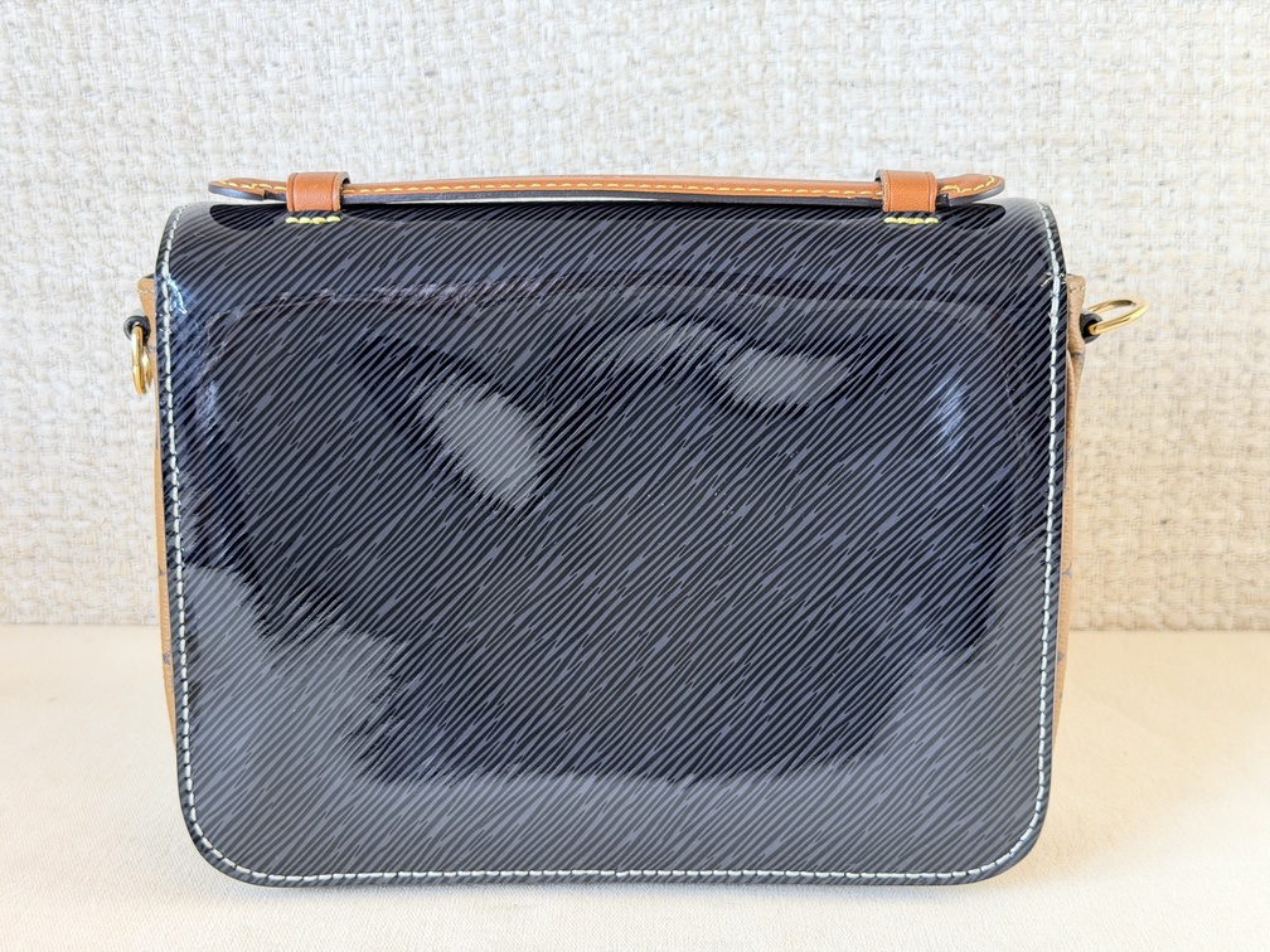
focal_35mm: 48
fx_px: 1761
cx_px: 635
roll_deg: +0.3
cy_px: 476
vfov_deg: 30.3
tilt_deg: -13.7
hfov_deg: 39.7
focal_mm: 6.76
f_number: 1.78
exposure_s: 1/50
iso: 125
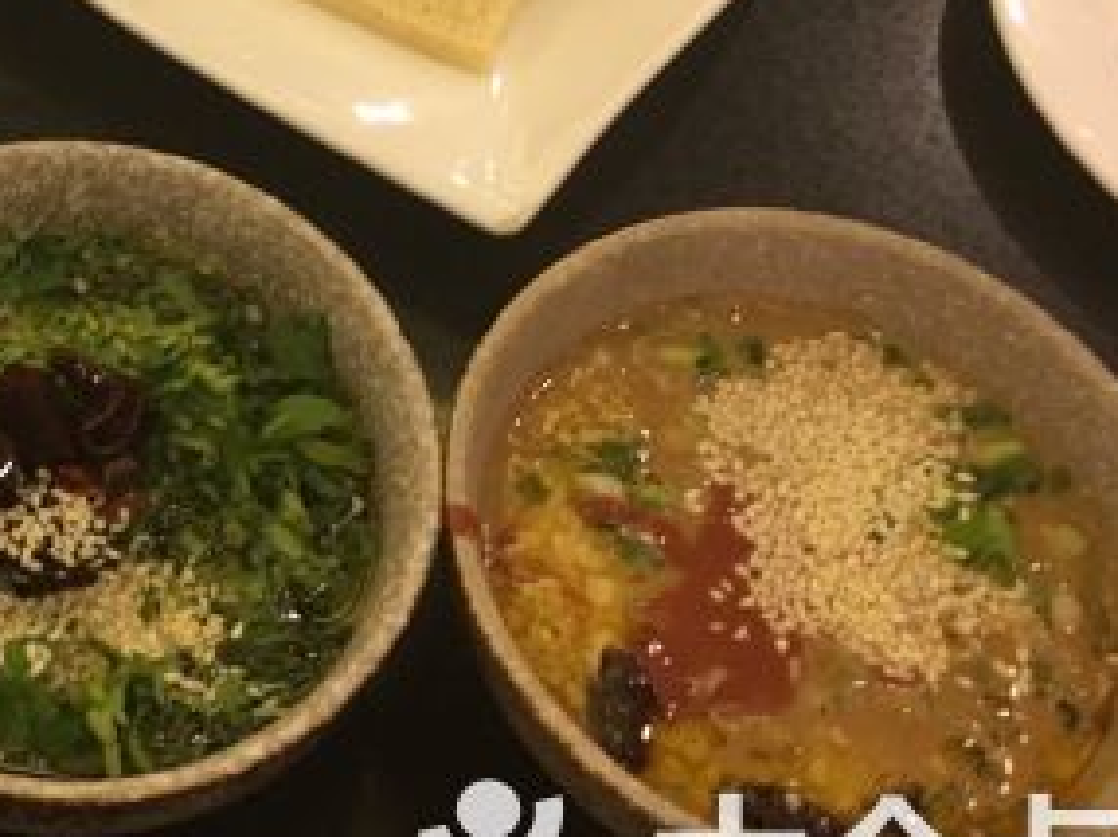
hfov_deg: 26.2
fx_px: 2291
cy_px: 49
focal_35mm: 71
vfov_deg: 20.2
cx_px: 31
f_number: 2.2
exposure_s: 1/33
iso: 160
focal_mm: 4.15
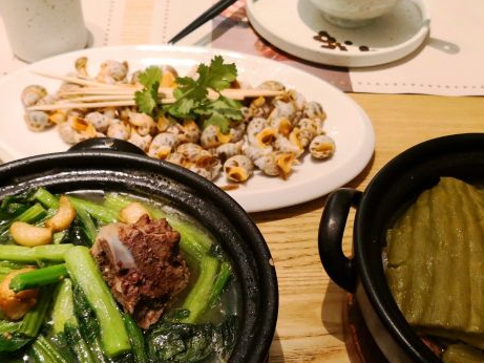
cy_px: 250
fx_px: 573
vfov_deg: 34.7
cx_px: 252
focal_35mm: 41
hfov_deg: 45.8
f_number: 1.6
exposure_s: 1/33.3
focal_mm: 3.95
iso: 200
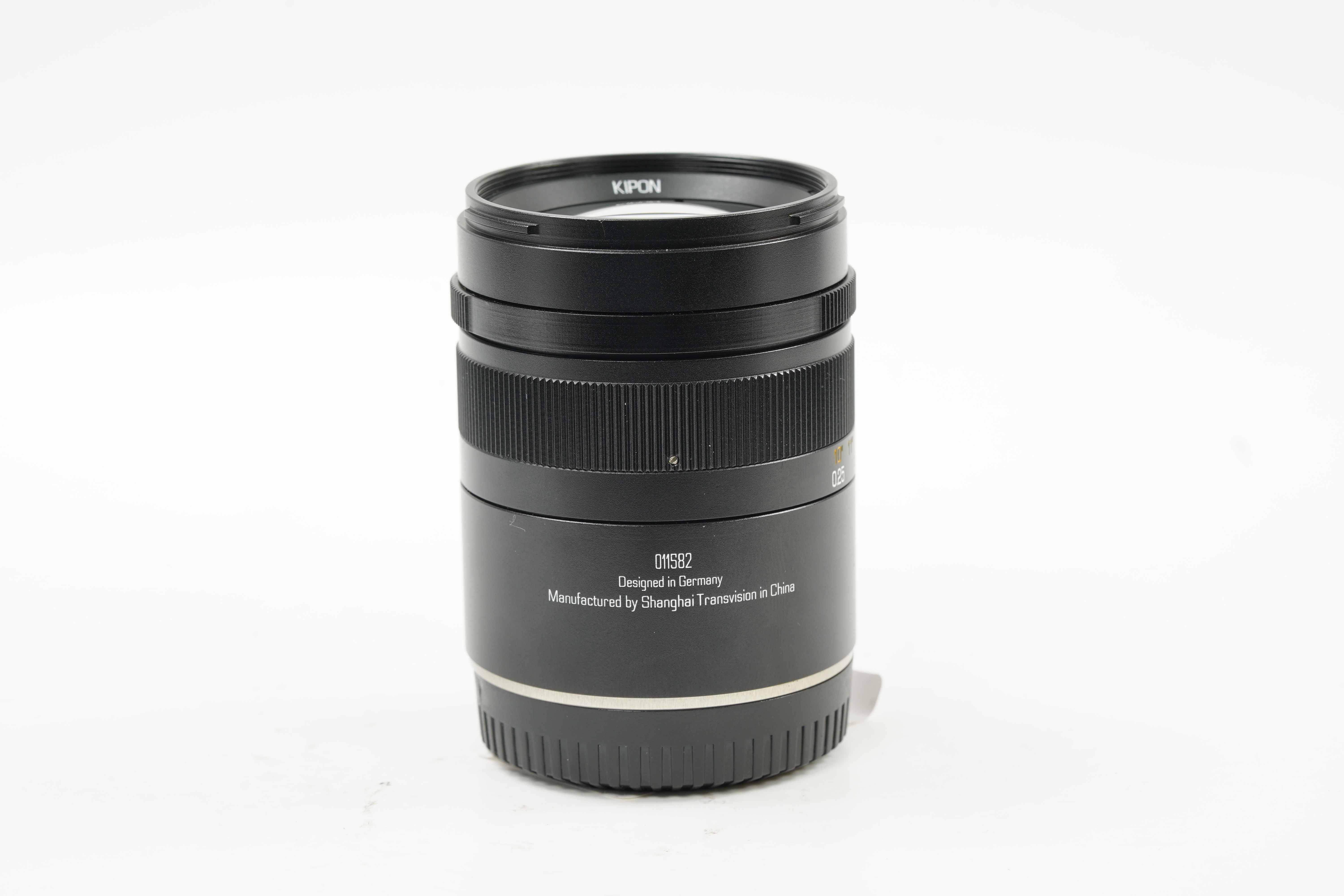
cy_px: 448
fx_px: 3360
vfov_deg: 15.2
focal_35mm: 90
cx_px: 672
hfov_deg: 22.6
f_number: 11
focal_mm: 90
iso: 200
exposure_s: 1/1.6
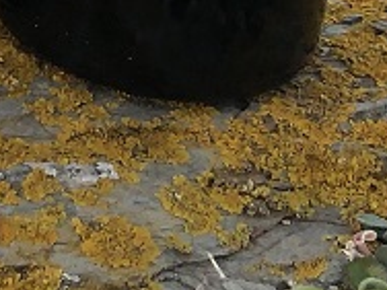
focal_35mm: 180
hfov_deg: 10.2
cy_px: -535
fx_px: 2012
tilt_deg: -17.6
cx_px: -379
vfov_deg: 7.4
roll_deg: +2.3
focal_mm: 4
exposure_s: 1/120
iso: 40
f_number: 1.8
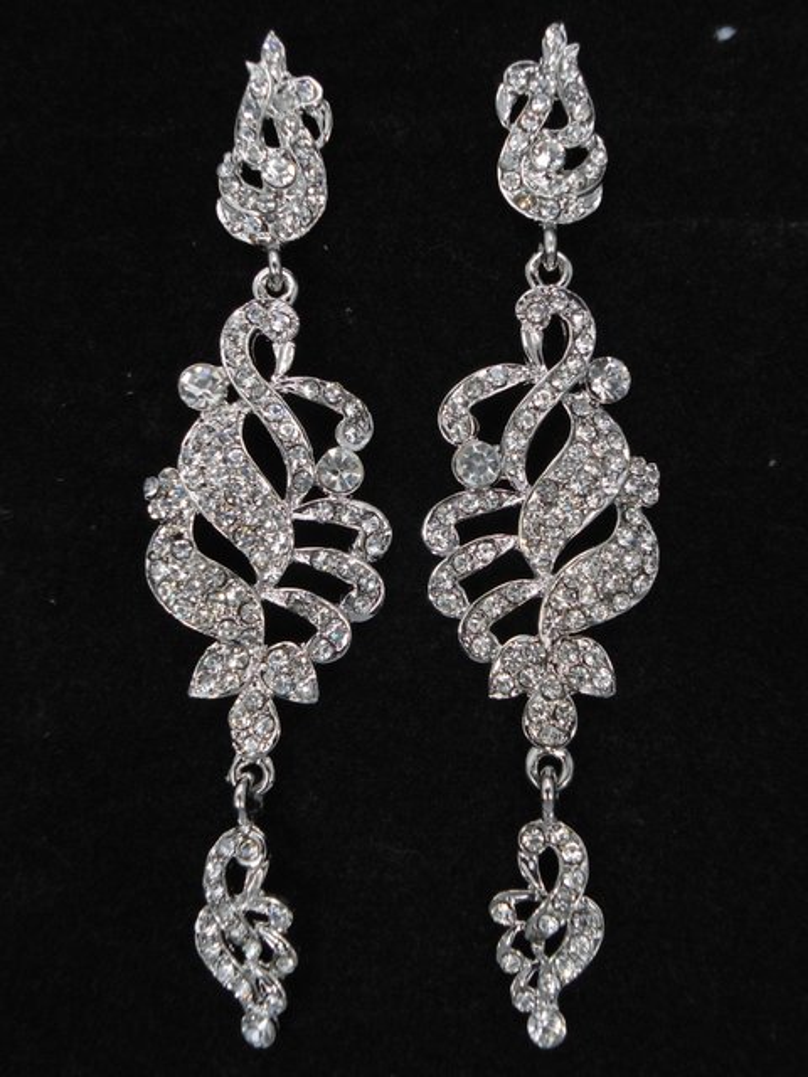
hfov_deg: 38.7
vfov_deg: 50.1
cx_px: 404
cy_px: 538
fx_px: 1152
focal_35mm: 37
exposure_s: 1/60
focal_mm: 6.7
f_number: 3.2
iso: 80
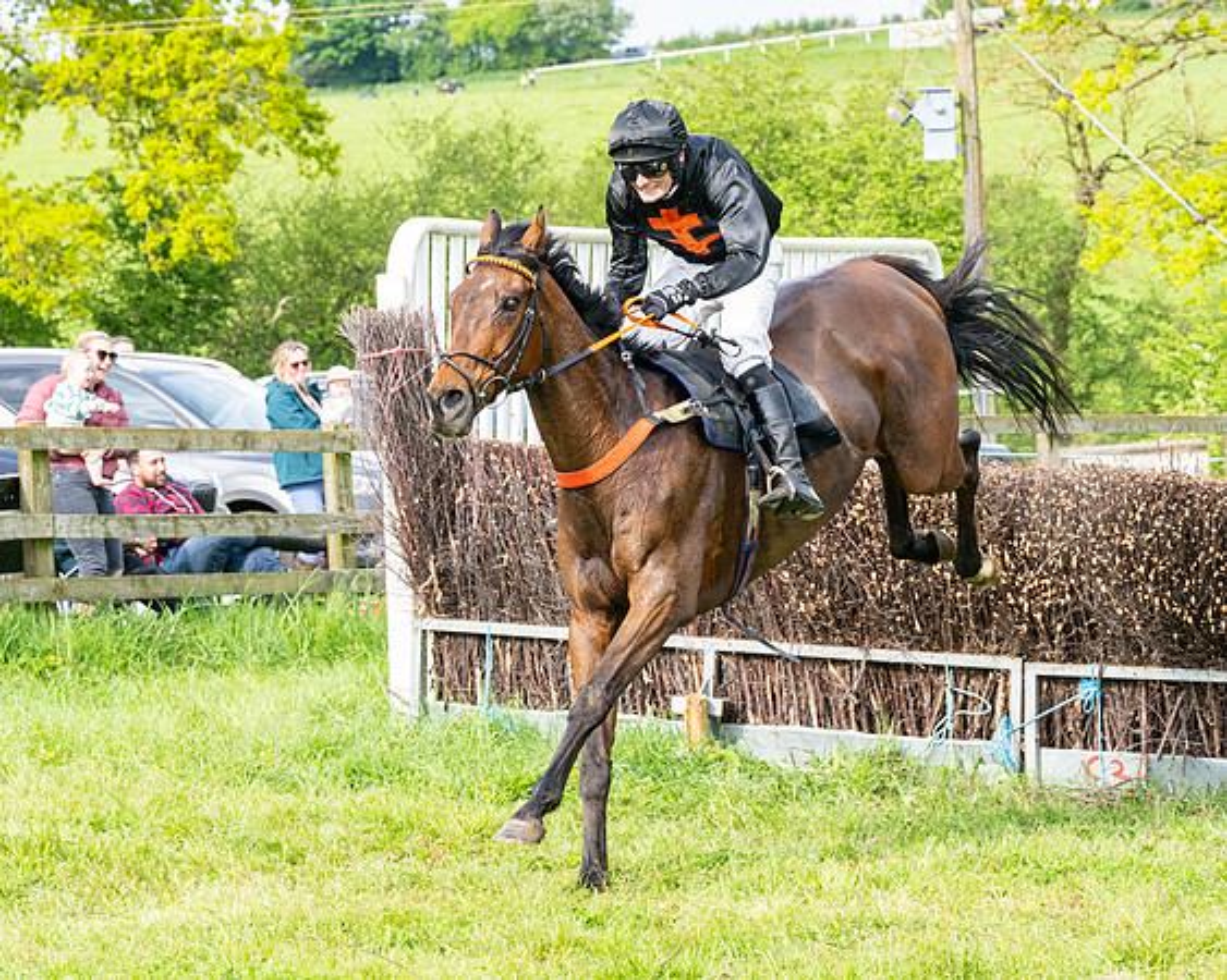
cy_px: 375
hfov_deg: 11.1
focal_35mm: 174
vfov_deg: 8.9
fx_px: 6305
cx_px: 669
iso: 400
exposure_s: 1/1000
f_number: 5.6
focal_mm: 70
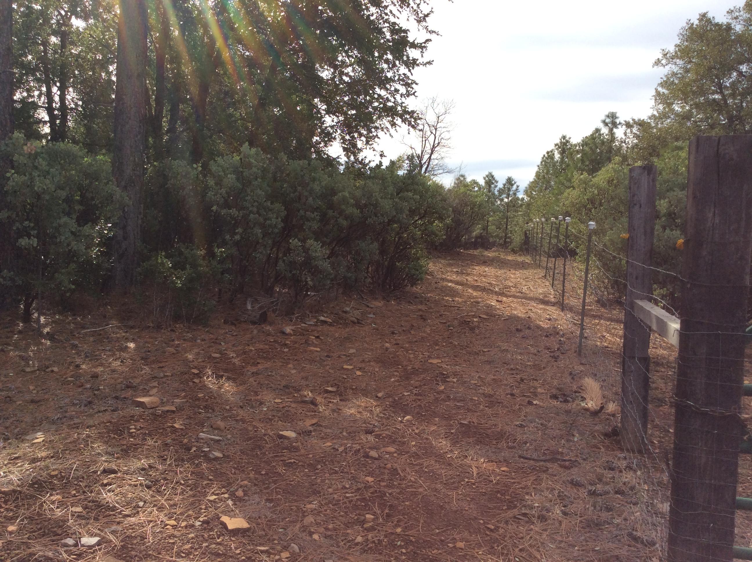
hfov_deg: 55.4
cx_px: 376
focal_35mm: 33
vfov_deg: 42.8
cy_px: 281
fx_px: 716
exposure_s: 1/1167
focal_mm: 3.3
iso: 32
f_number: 2.4
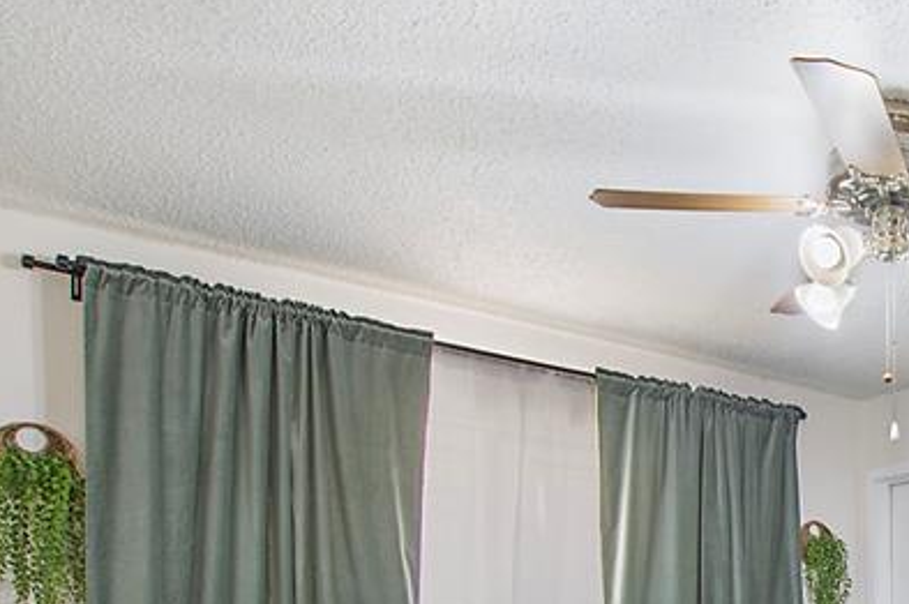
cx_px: 955
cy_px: 664
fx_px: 984
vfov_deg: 30.5
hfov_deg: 41.5
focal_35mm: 39
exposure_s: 1/50
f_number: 6.3
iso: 100
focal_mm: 10
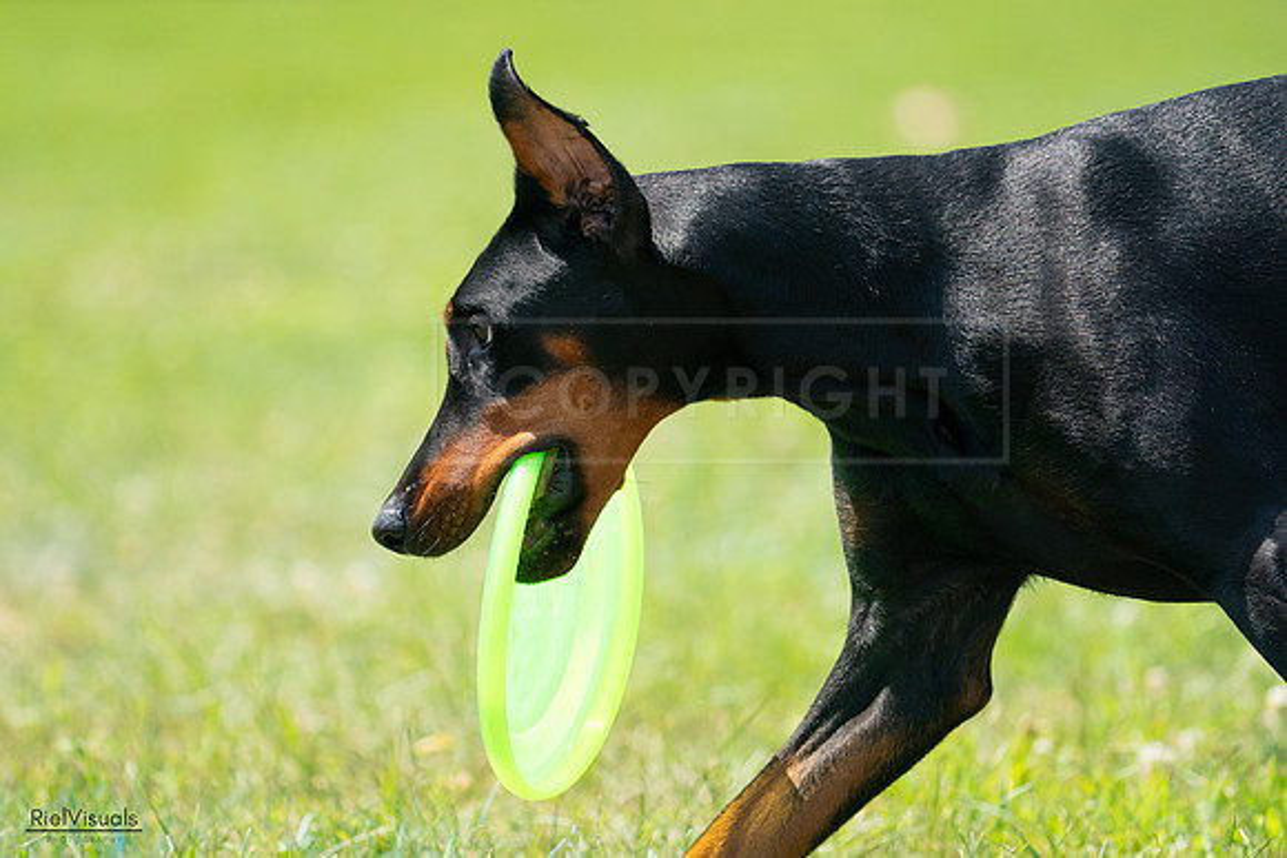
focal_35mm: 332
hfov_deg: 6.2
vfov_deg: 4.1
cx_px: 644
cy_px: 429
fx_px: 11871
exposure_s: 1/4000
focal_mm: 332
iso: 2000
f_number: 6.3
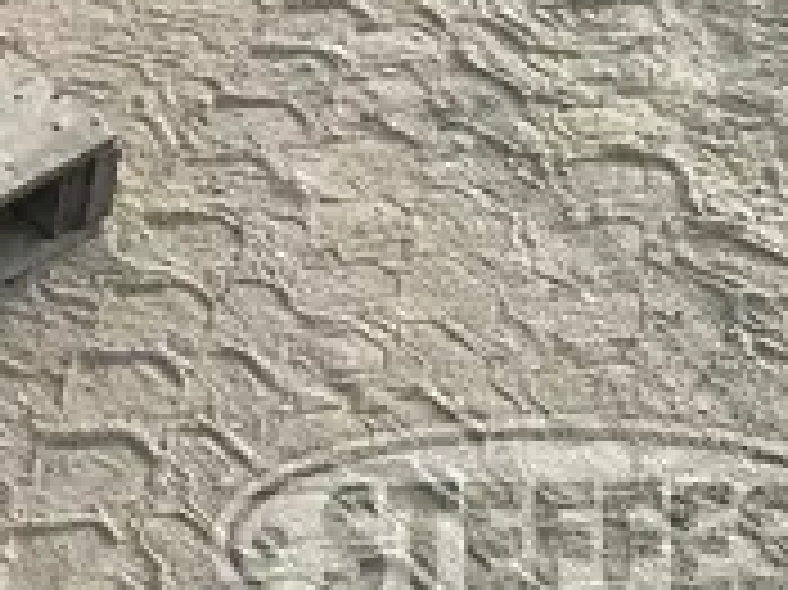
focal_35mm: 106
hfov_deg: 16.7
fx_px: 2411
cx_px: -432
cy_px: -356
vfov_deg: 13.0
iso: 25
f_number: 1.8
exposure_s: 1/372
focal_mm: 3
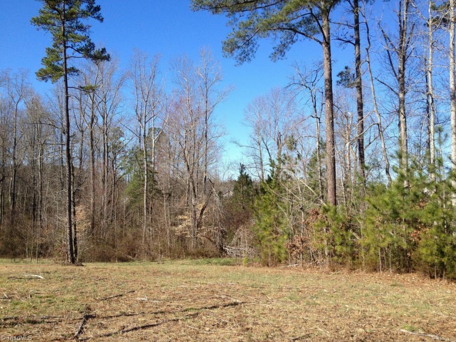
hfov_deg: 52.6
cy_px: 171
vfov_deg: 40.7
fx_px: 461
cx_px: 228
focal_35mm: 35
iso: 50
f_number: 2.4
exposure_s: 1/968
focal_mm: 4.28
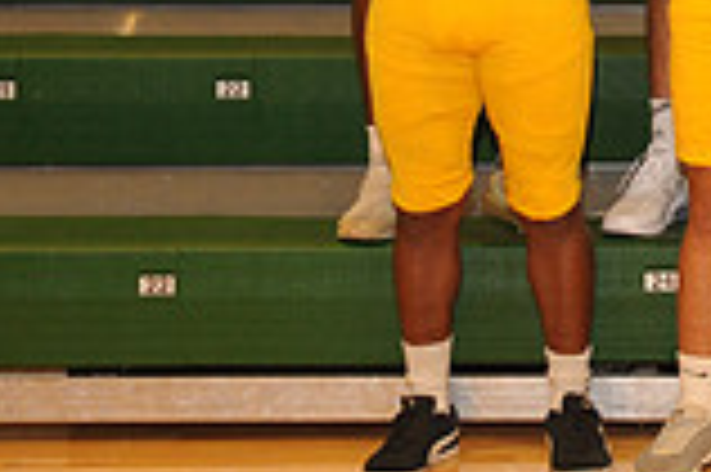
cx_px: 1188
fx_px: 3630
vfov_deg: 7.4
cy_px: -144
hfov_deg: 10.6
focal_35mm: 184
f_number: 5.6
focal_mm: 50
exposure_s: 1/60
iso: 1000
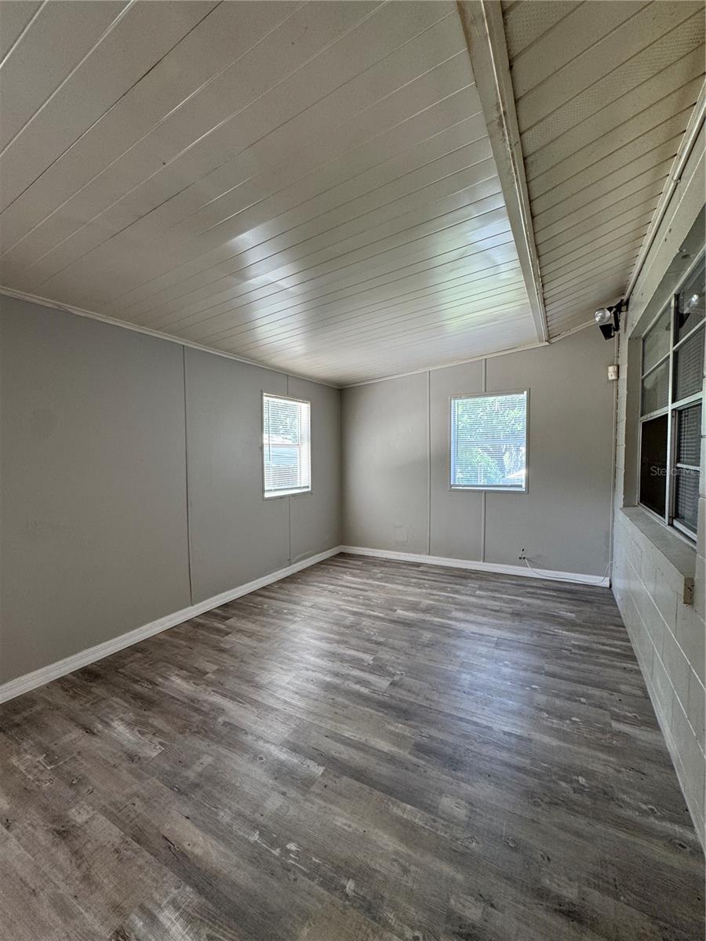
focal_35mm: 14
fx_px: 381
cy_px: 470
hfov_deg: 85.7
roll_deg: +0.6
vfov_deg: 102.1
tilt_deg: -3.0
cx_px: 353
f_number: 2.2
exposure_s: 1/60
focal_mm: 2.22
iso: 125
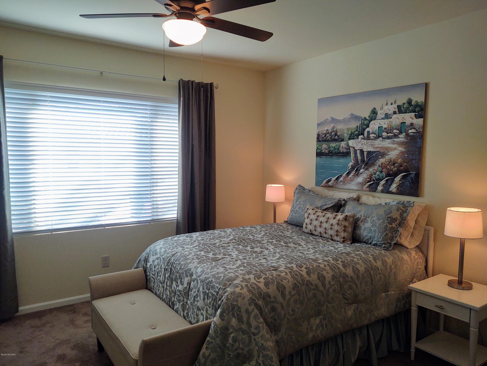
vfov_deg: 51.4
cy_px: 183
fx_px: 380
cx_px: 244
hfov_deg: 65.3
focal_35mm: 27
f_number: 1.7
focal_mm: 4.75
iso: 102
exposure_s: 1/120
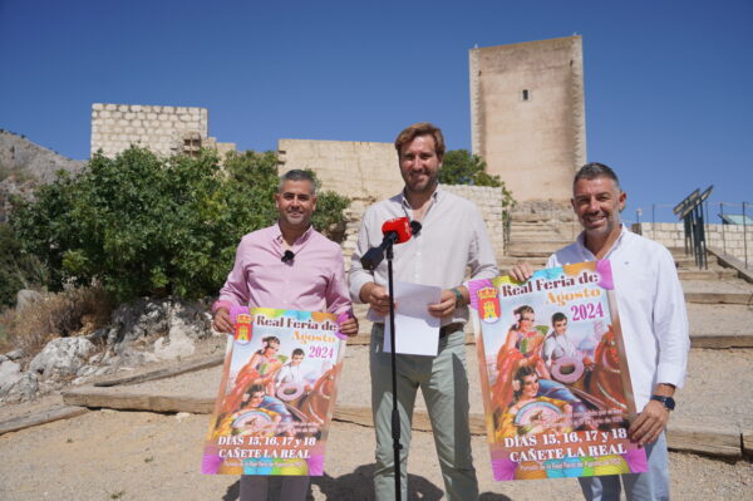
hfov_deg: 60.3
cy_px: 250
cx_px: 376
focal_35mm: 31
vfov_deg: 42.3
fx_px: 648
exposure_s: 1/2000
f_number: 4.5
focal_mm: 31
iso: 100
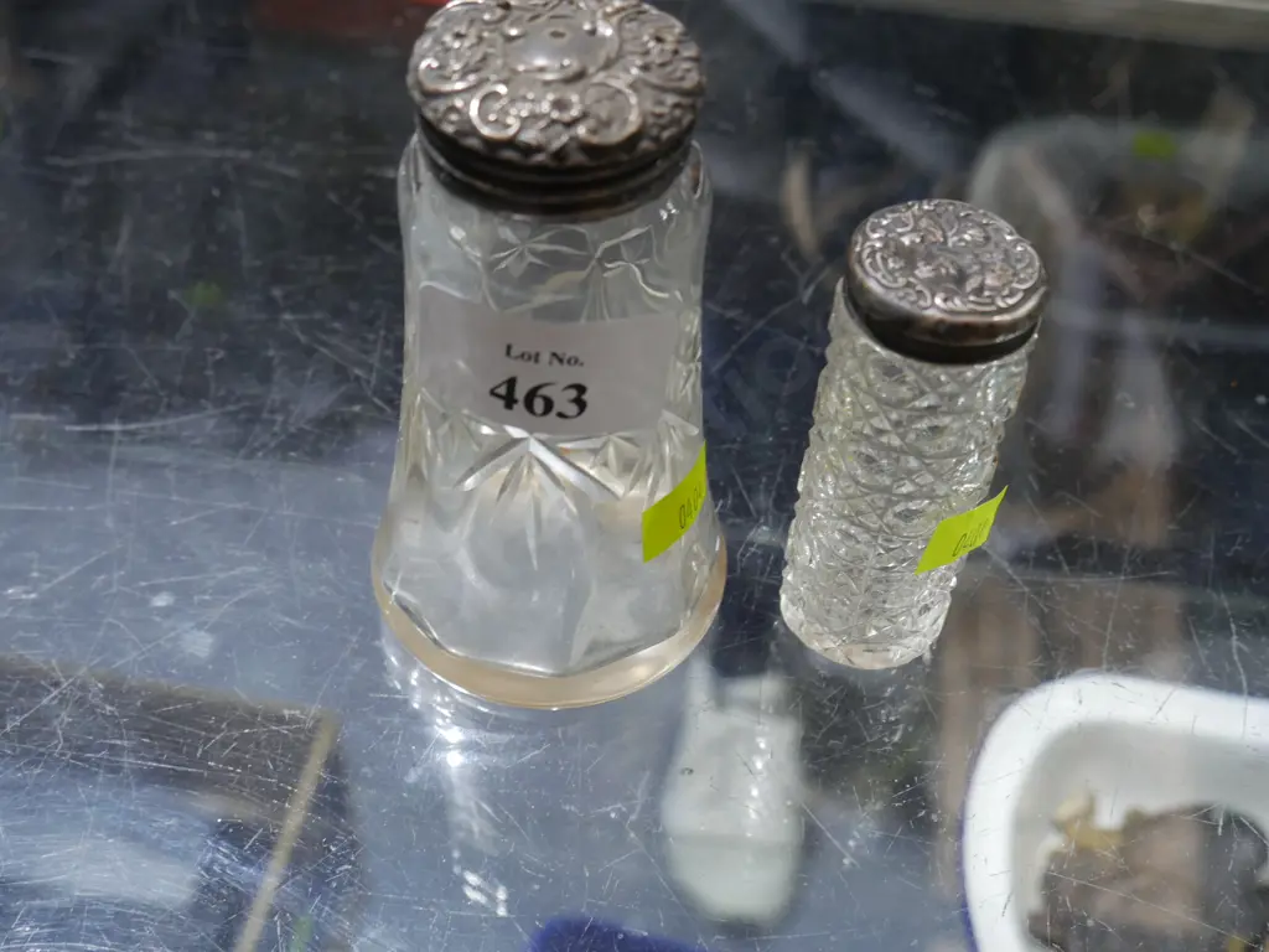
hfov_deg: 44.8
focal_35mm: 42
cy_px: 476
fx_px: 1540
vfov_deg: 34.3
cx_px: 634
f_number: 5
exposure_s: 1/60
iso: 640
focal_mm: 21
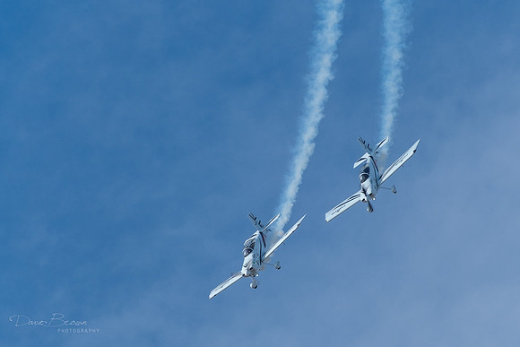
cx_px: 279
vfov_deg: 2.6
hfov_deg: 3.8
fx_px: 7794
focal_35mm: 539
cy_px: 208
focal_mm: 231
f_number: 8
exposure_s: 1/800
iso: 200
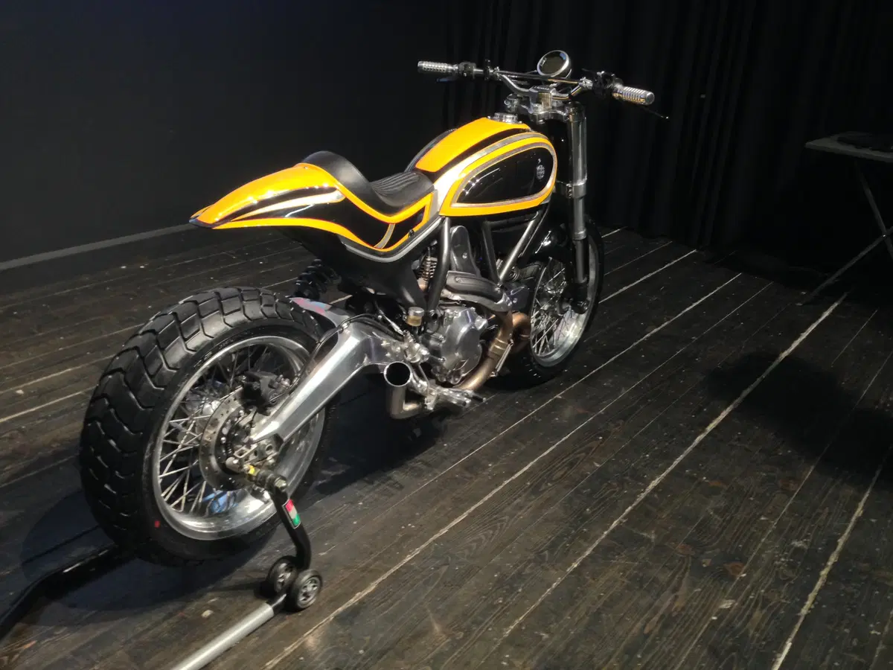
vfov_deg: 42.9
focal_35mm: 33
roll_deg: -2.5
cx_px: 446
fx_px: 851
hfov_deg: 55.4
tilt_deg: -25.2
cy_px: 335
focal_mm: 4.12
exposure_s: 1/20
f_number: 2.4
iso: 250
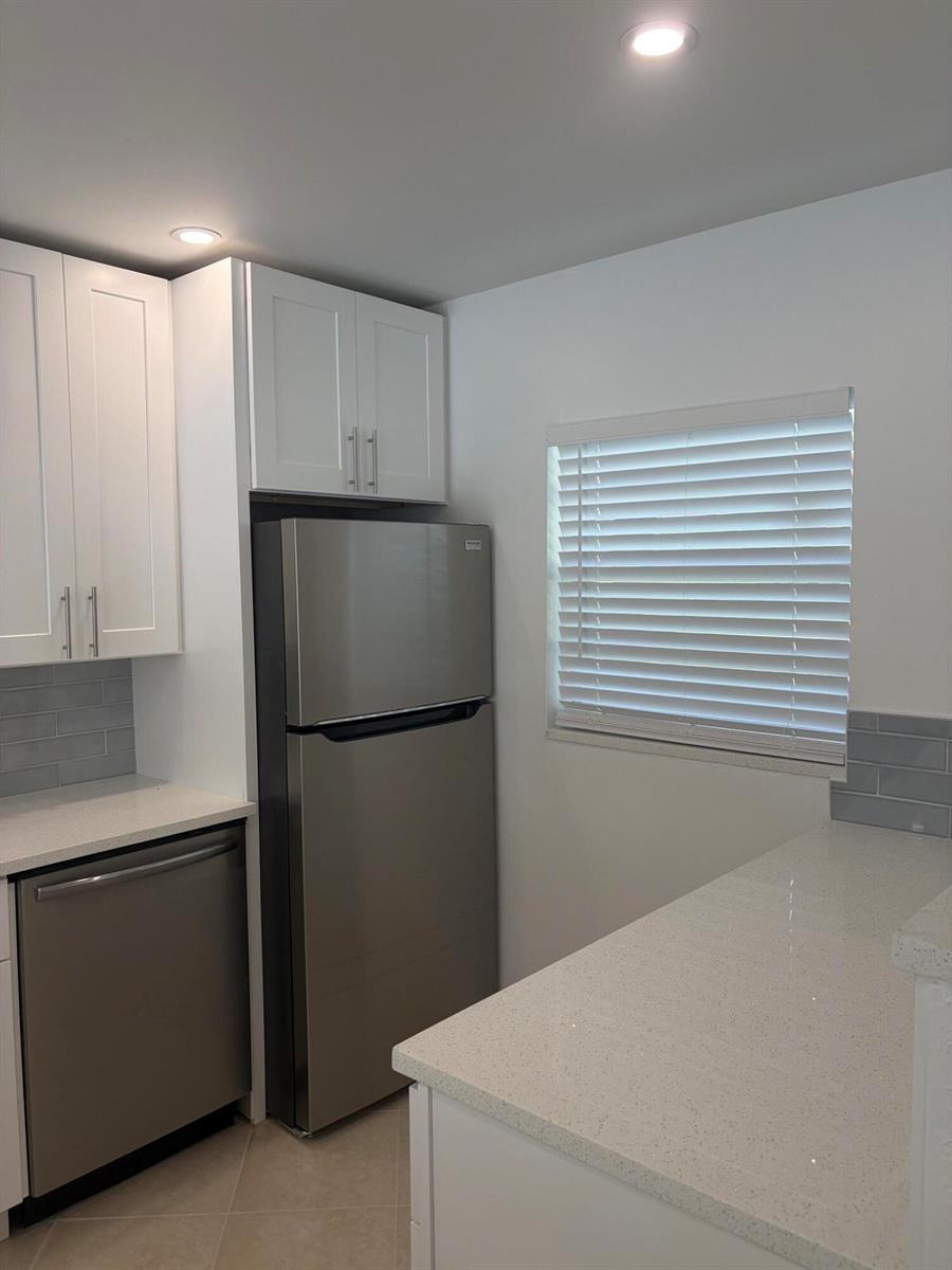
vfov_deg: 67.3
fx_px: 953
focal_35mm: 26
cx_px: 476
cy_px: 635
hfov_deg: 53.1
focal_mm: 5.96
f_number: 1.6
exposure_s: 1/120
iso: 50
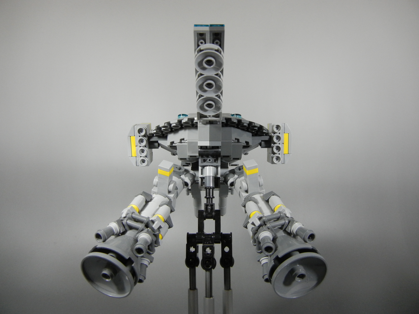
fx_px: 363
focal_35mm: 30
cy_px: 157
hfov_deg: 60.0
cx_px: 210
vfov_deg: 46.8
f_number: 3.5
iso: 400
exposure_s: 1/58
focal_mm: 5.4
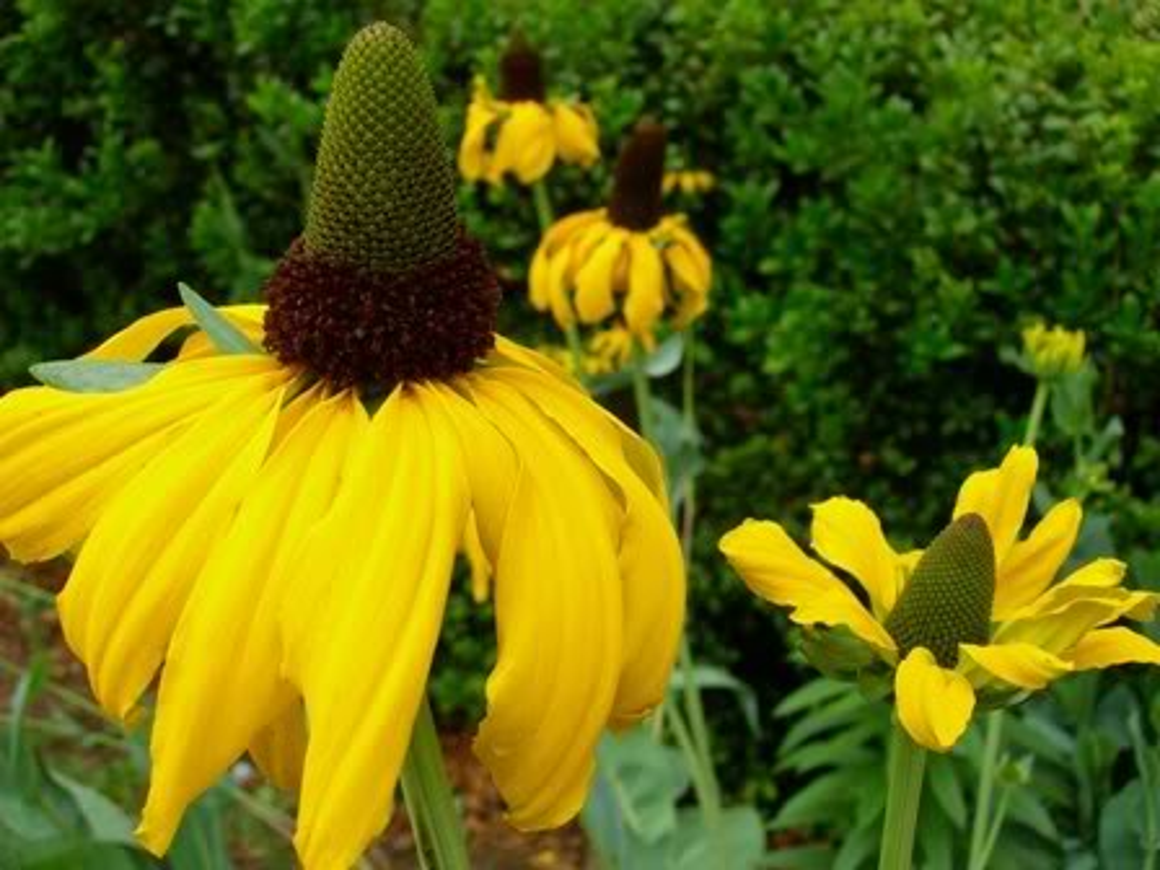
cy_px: 435
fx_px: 1273
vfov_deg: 37.7
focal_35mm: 38
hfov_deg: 49.0
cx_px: 580
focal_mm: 7.8
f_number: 4.8
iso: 50
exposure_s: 1/126
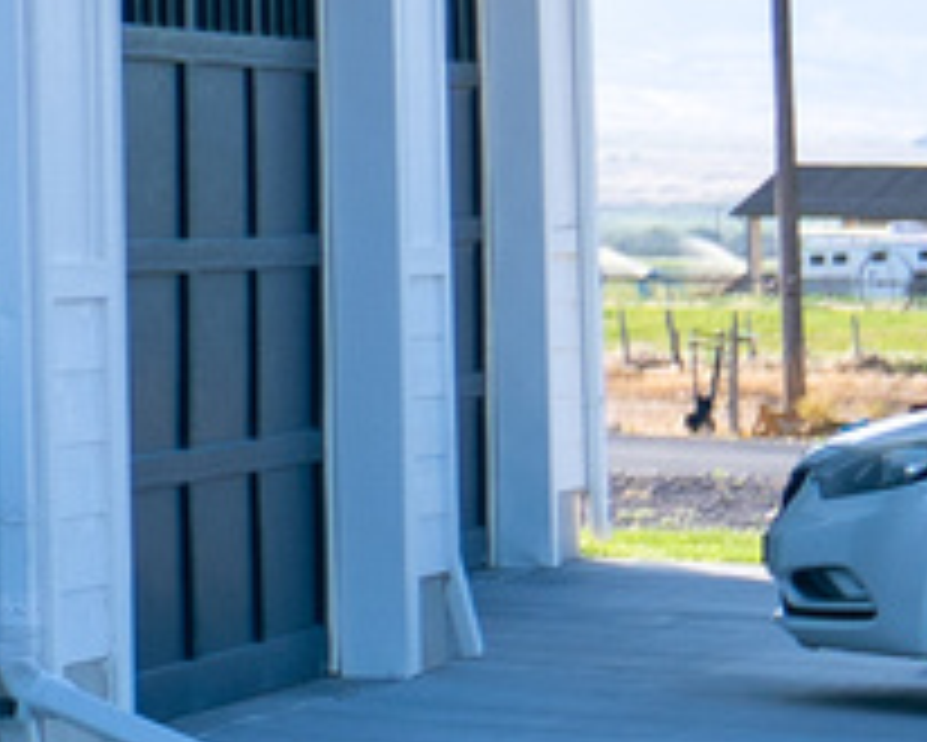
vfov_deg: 5.1
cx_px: -3632
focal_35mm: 299
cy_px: -589
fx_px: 8207
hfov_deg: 5.2
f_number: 3.5
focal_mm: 32
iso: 100
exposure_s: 1/500
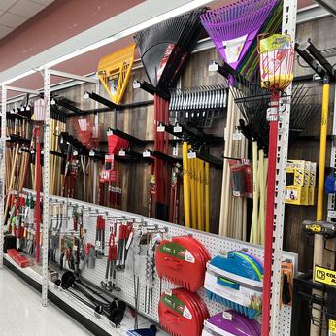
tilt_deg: -3.5
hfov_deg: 52.1
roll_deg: -1.8
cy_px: 169
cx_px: 130
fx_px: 340
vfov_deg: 52.5
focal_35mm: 31
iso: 64
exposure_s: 1/120
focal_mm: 5.7
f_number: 1.5
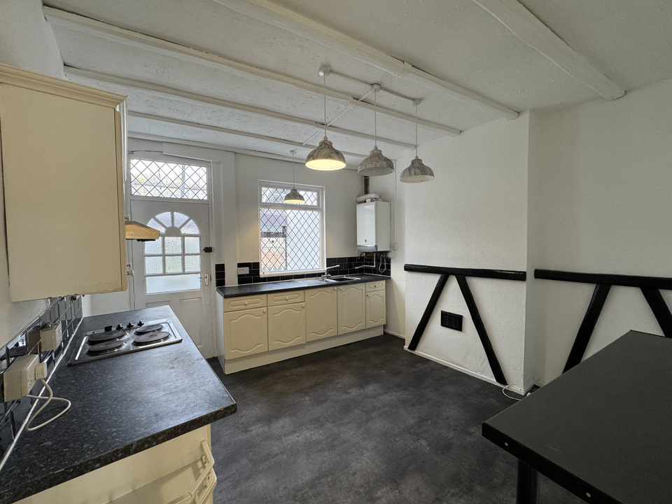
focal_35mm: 14
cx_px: 336
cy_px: 252
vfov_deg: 85.7
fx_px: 272
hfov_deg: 102.1
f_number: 2.2
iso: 200
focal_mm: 2.22
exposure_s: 1/100
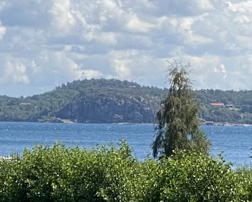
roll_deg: -2.1
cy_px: 206
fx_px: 2393
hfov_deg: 5.9
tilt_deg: +0.1
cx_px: -165
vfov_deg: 4.8
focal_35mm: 321
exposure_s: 1/1295
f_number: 2
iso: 20
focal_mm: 6
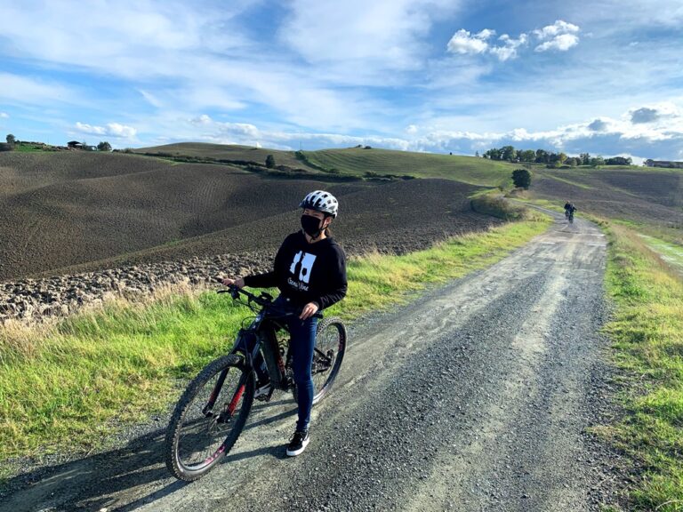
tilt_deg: -7.7
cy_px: 256
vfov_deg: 53.1
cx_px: 342
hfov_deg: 67.3
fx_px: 513
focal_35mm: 26
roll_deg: -2.6
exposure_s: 1/2160
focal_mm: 4.25
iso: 25
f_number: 1.8
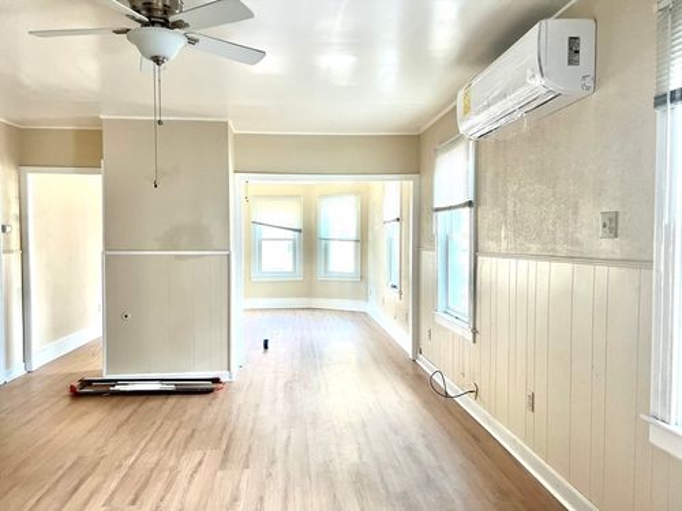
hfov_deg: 67.3
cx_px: 341
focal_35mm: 26
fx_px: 512
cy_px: 256
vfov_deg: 53.1
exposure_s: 1/111
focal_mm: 5.7
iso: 125
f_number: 1.5
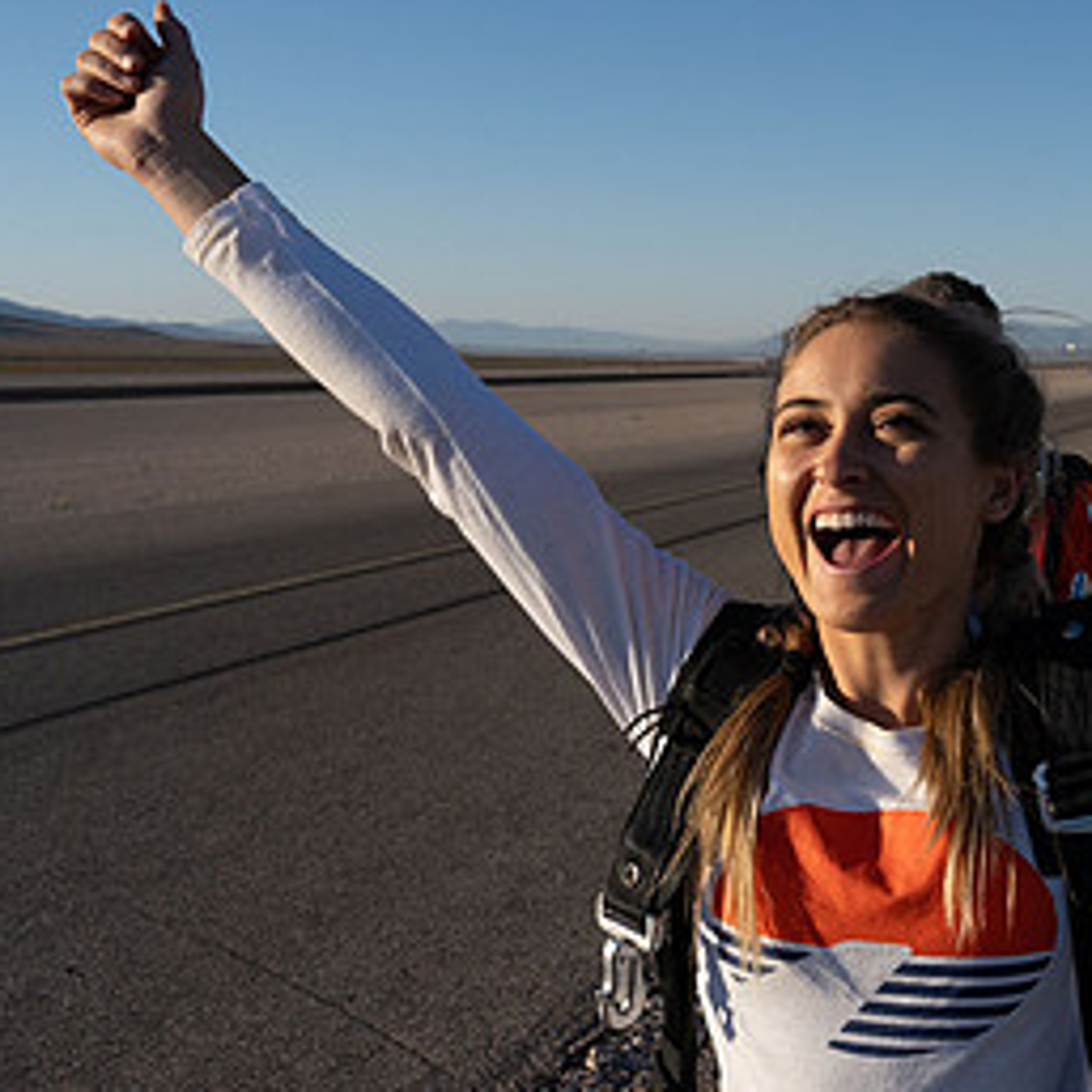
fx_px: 1642
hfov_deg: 34.5
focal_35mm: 46
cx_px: 1003
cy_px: 521
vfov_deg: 36.8
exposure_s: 1/2000
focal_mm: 24
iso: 800
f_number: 9
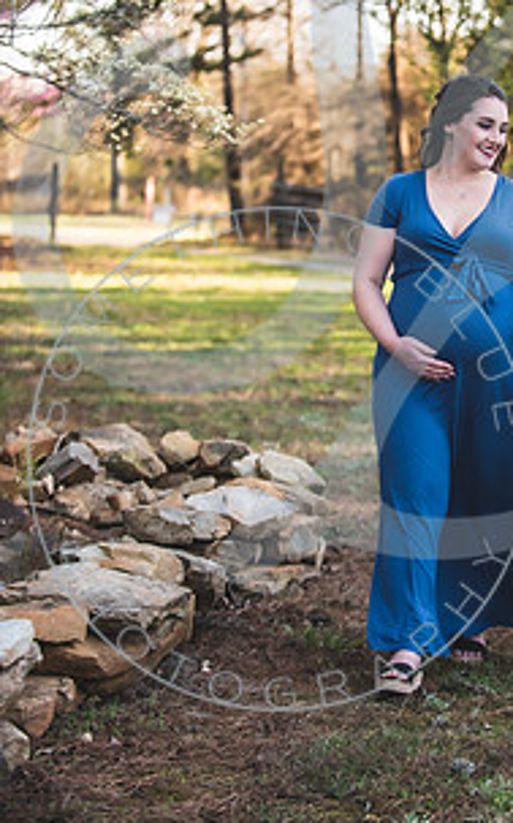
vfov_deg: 19.6
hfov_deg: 12.3
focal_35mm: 106
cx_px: 402
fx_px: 2375
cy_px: 253
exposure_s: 1/320
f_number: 2.8
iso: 250
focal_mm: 70
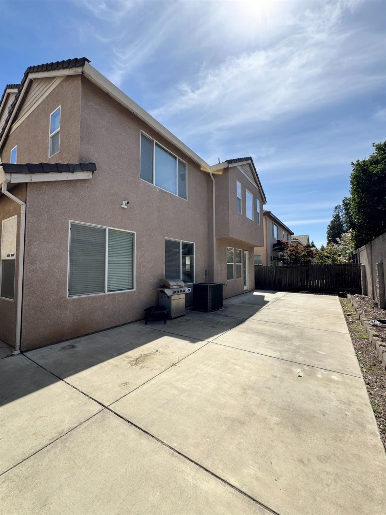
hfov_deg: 85.7
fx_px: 208
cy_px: 258
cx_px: 193
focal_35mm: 14
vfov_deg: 102.1
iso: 40
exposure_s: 1/1709
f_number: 2.2
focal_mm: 2.22
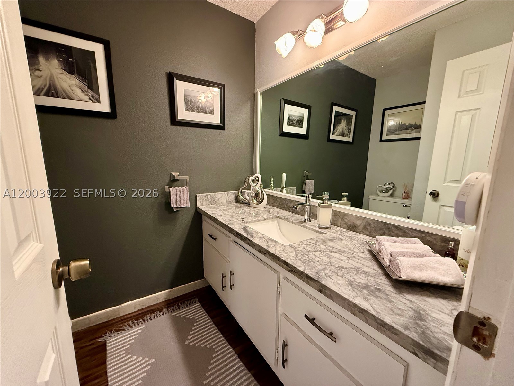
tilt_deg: -9.1
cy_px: 193
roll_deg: -1.2
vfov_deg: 85.7
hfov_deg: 102.1
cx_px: 257
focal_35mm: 14
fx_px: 208
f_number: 2.2
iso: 640
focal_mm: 2.22
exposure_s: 1/60
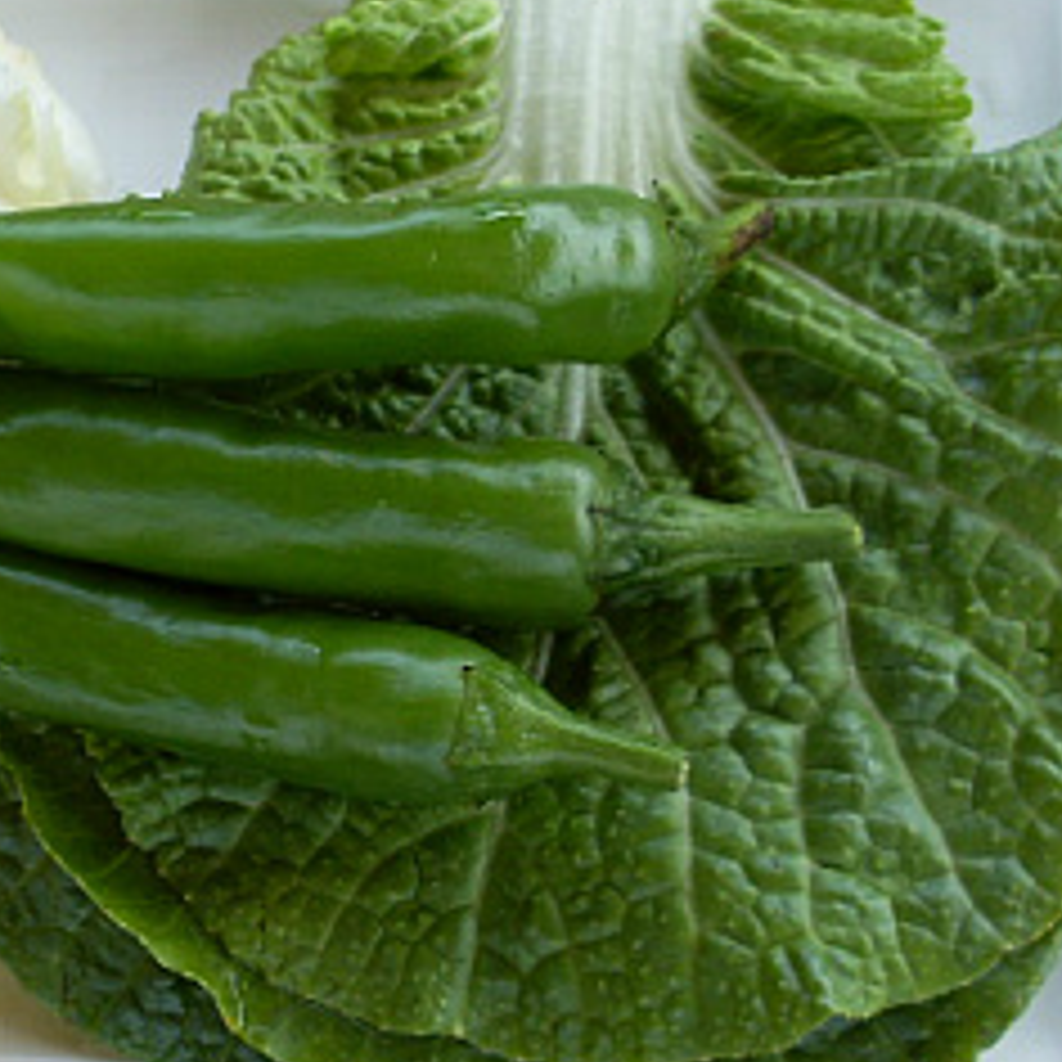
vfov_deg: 20.8
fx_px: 2881
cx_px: 232
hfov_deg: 20.7
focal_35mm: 83
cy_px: 668
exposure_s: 1/500
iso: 80
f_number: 3
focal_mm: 6.3
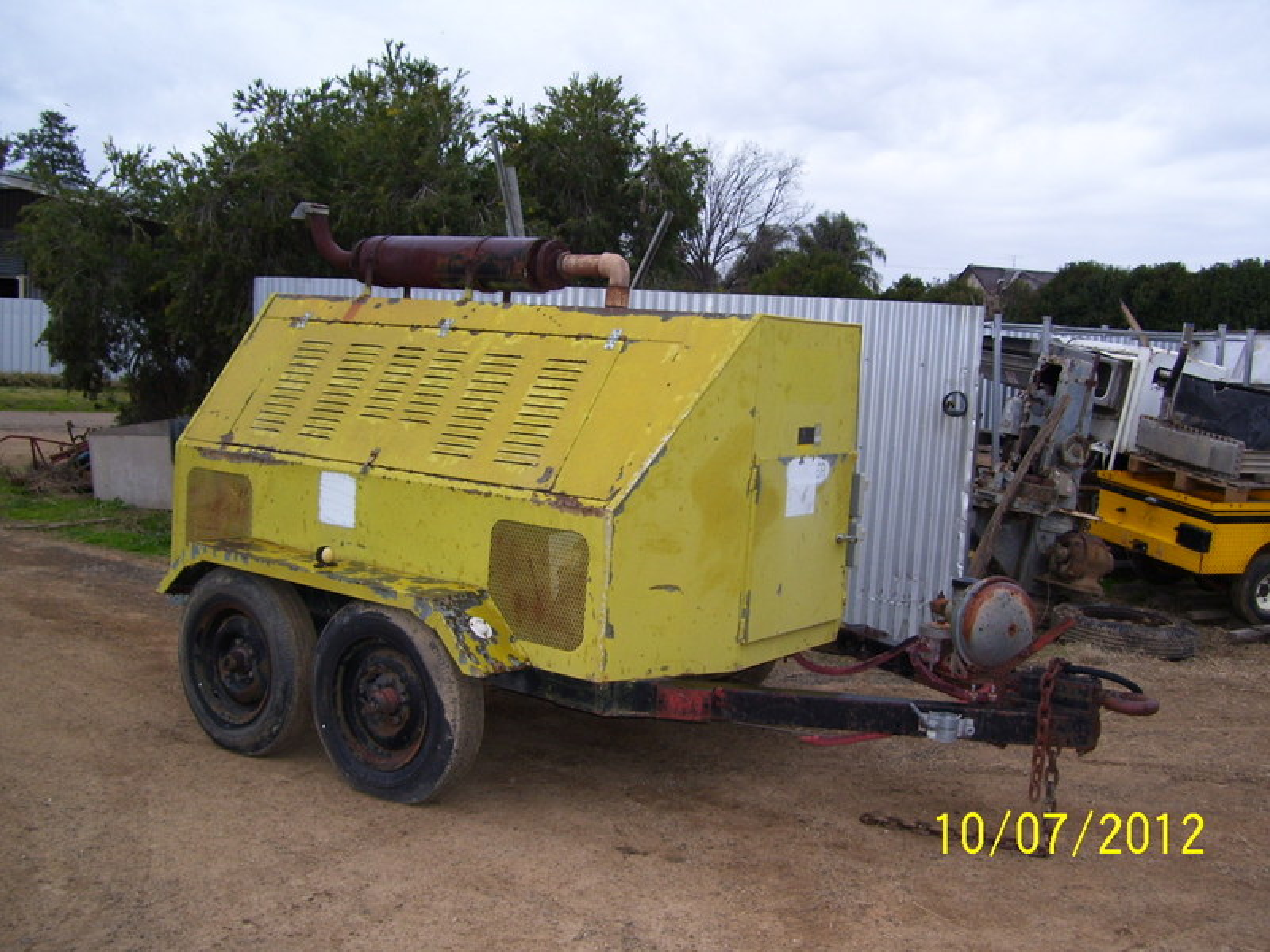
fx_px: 1357
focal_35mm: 37
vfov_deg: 38.7
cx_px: 635
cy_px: 476
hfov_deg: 50.1
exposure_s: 1/60
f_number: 2.7
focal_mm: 6
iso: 80
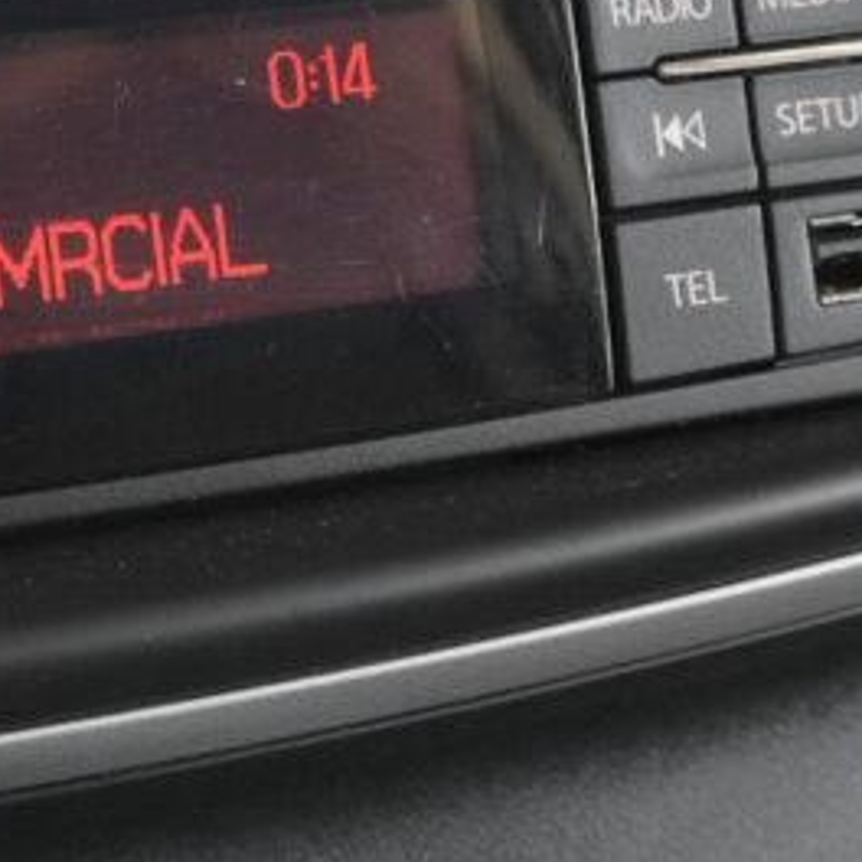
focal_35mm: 99
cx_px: -95
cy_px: 230
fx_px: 2789
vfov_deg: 17.5
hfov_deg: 17.0
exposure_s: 1/60
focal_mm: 20.3
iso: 2000
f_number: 8
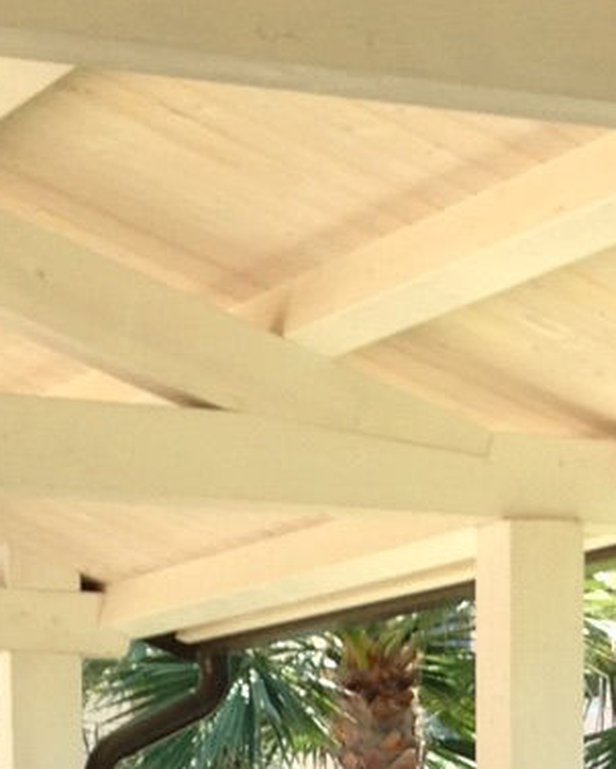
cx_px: 608
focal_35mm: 175
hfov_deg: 8.8
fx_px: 3985
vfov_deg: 10.0
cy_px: 1642
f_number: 2.4
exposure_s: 1/303
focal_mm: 4.1
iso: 50
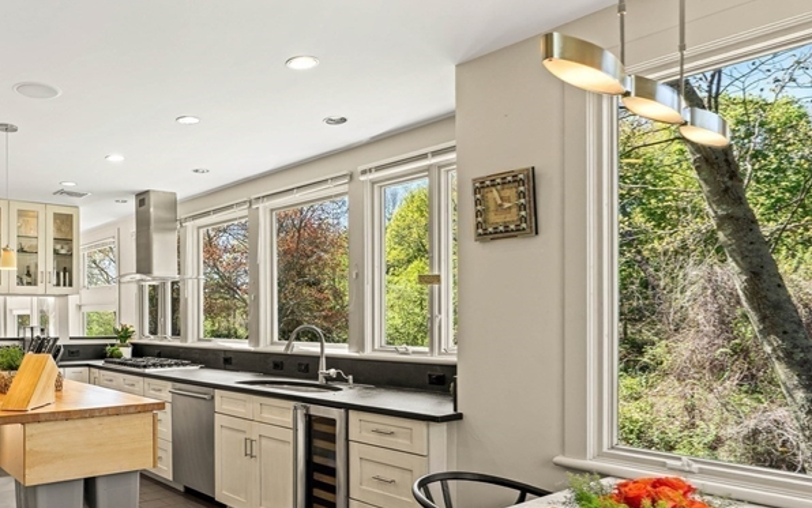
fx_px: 620
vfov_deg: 44.2
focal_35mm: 28
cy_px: 315
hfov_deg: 63.7
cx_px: 234
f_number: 8
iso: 100
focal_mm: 16
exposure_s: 1/4
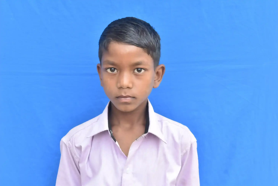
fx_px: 638
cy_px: 93
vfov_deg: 16.6
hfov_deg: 24.6
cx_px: 139
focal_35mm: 82
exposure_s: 1/50
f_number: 8
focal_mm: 55
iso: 500
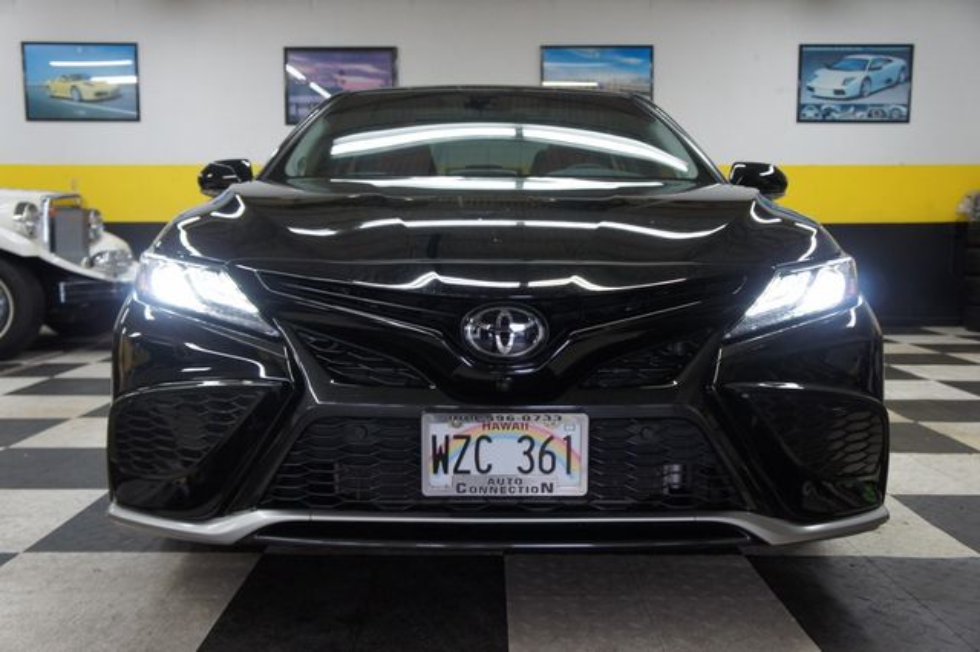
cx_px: 490
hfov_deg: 53.2
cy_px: 326
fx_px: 979
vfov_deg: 36.8
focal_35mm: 36
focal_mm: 24
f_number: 4
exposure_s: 1/40
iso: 320
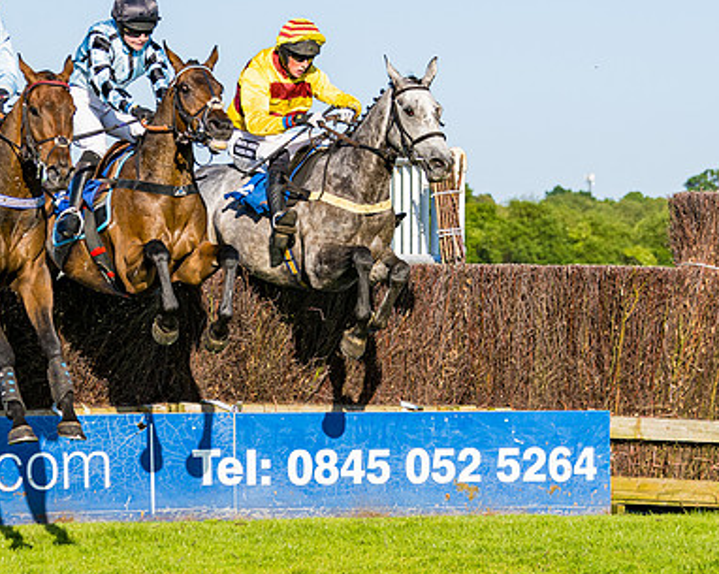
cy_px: 436
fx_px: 3912
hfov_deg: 10.5
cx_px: 283
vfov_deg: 8.4
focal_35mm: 184
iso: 200
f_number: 4
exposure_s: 1/2000
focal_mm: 70
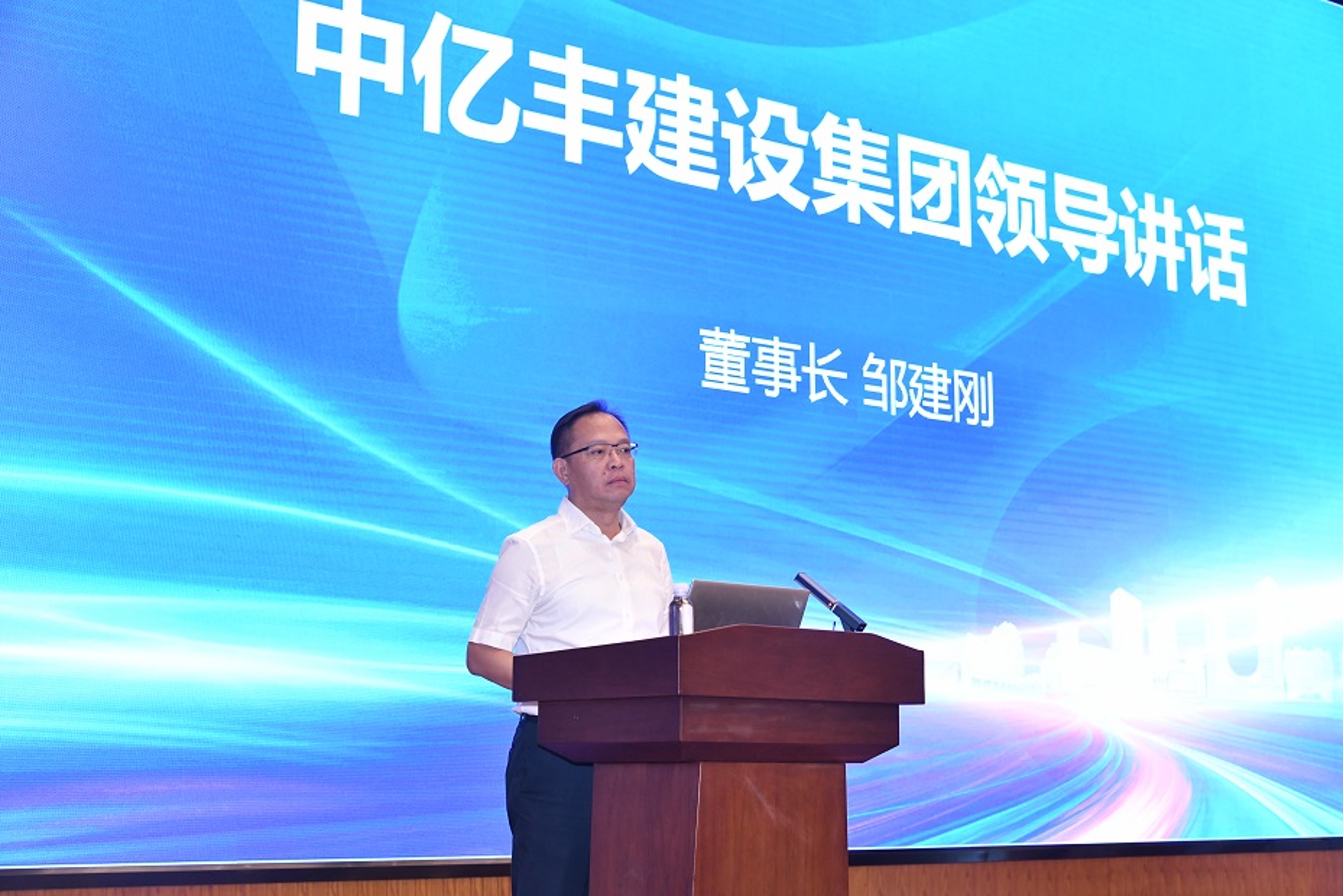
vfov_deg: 26.0
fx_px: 1940
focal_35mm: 52
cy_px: 448
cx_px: 672
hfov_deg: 38.2
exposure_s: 1/100
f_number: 5.6
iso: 2500
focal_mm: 52
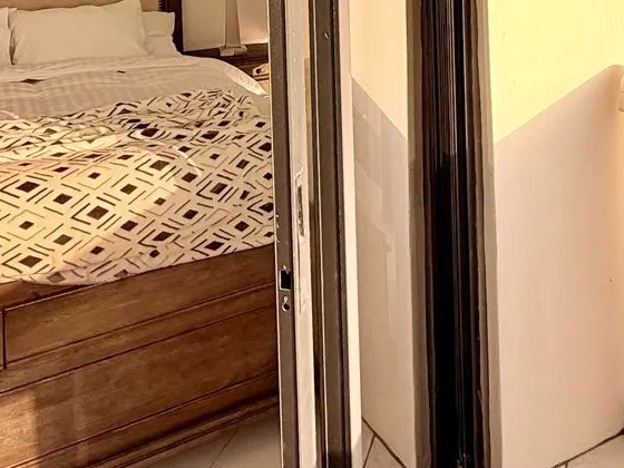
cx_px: 423
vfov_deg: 30.9
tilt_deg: +0.2
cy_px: -81
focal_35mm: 40
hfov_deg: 46.0
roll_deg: +1.3
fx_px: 721
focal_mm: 2.22
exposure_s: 1/717
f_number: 2.2
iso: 40
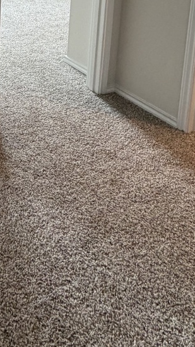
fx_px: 368
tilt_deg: -7.7
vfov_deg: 40.9
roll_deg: -1.7
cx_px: -6
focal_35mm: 40
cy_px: -31
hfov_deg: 27.8
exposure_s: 1/60
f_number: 2.2
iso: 160
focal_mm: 2.22
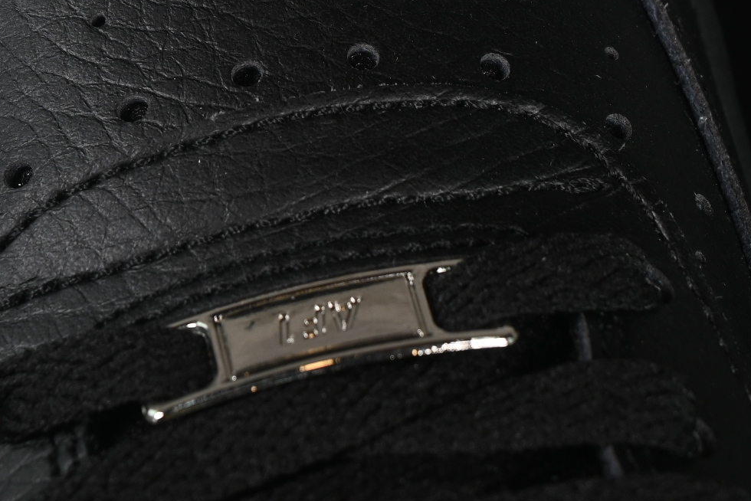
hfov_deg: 9.7
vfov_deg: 6.4
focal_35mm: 213
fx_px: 4444
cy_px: 38
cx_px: 257
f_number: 6.3
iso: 160
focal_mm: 50
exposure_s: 1/40
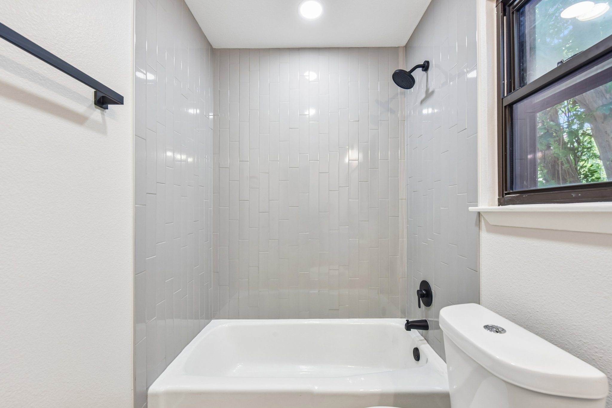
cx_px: 306
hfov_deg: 104.3
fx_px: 238
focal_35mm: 14
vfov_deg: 81.2
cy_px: 204
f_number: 8
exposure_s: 1/15
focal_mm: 14
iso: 320
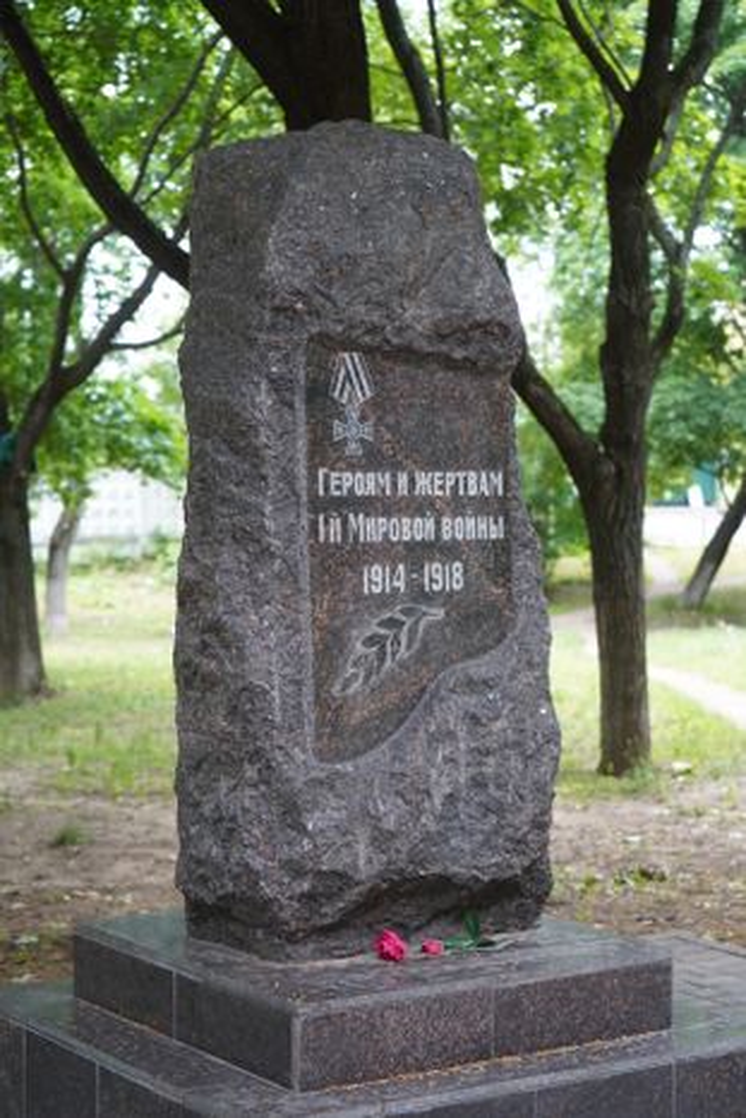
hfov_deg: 19.5
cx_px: 373
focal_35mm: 70
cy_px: 559
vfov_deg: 28.8
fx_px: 2174
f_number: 5.6
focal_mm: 70
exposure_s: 1/160
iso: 1600
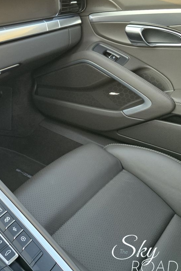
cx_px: -16
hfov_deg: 33.3
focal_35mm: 35
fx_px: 264
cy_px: 135
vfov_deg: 54.4
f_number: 1.7
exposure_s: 1/180
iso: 160
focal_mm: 6.3
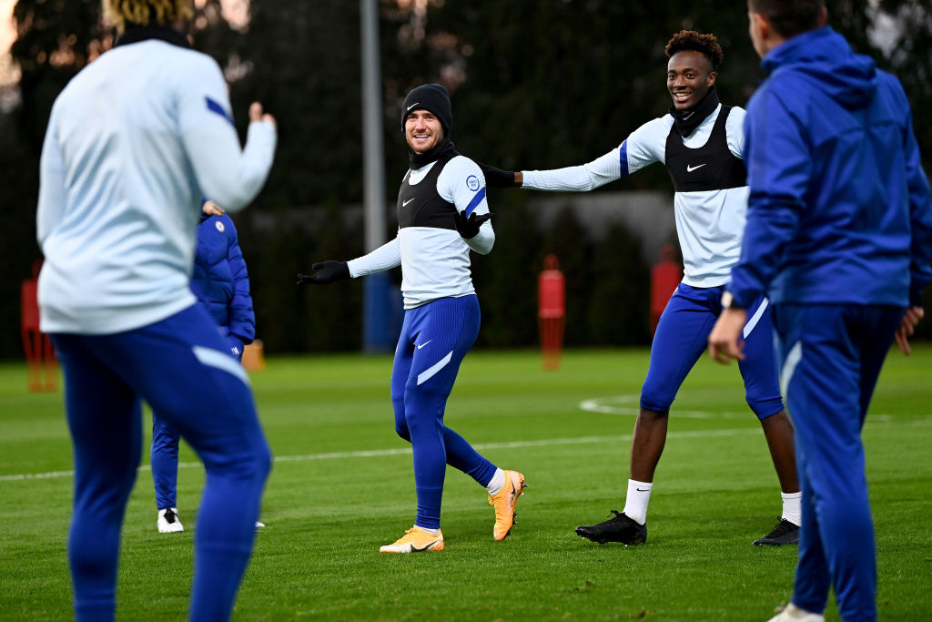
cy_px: 311
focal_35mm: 170
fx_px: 4401
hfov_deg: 12.1
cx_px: 466
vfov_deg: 8.1
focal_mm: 170
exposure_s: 1/1600
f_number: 3.5
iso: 2000
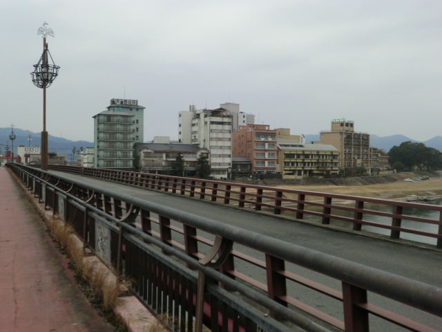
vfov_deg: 37.7
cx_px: 221
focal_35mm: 38
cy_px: 166
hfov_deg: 49.0
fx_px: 485
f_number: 3.9
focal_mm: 6.9
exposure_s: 1/60
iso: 64
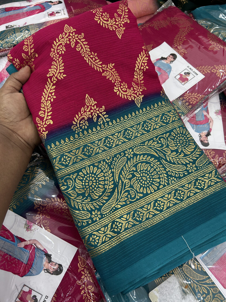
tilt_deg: -65.1
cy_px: 151
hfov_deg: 53.1
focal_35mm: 26
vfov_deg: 67.3
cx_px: 113
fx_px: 226
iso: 125
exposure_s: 1/100
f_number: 1.5
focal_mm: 5.7
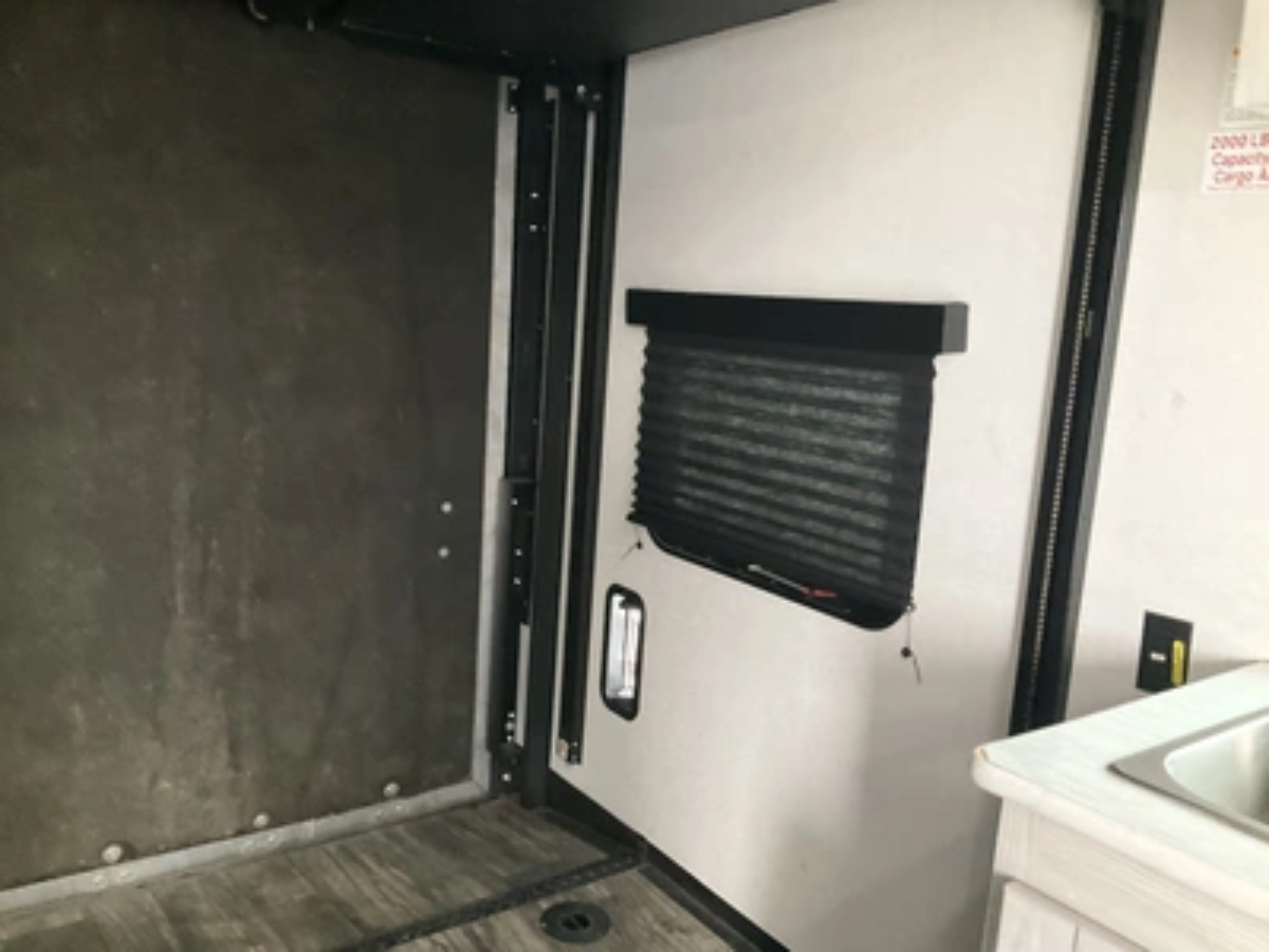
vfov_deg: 48.2
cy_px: 476
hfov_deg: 61.7
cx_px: 634
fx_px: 1063
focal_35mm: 29
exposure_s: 1/30
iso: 500
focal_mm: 3
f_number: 1.8
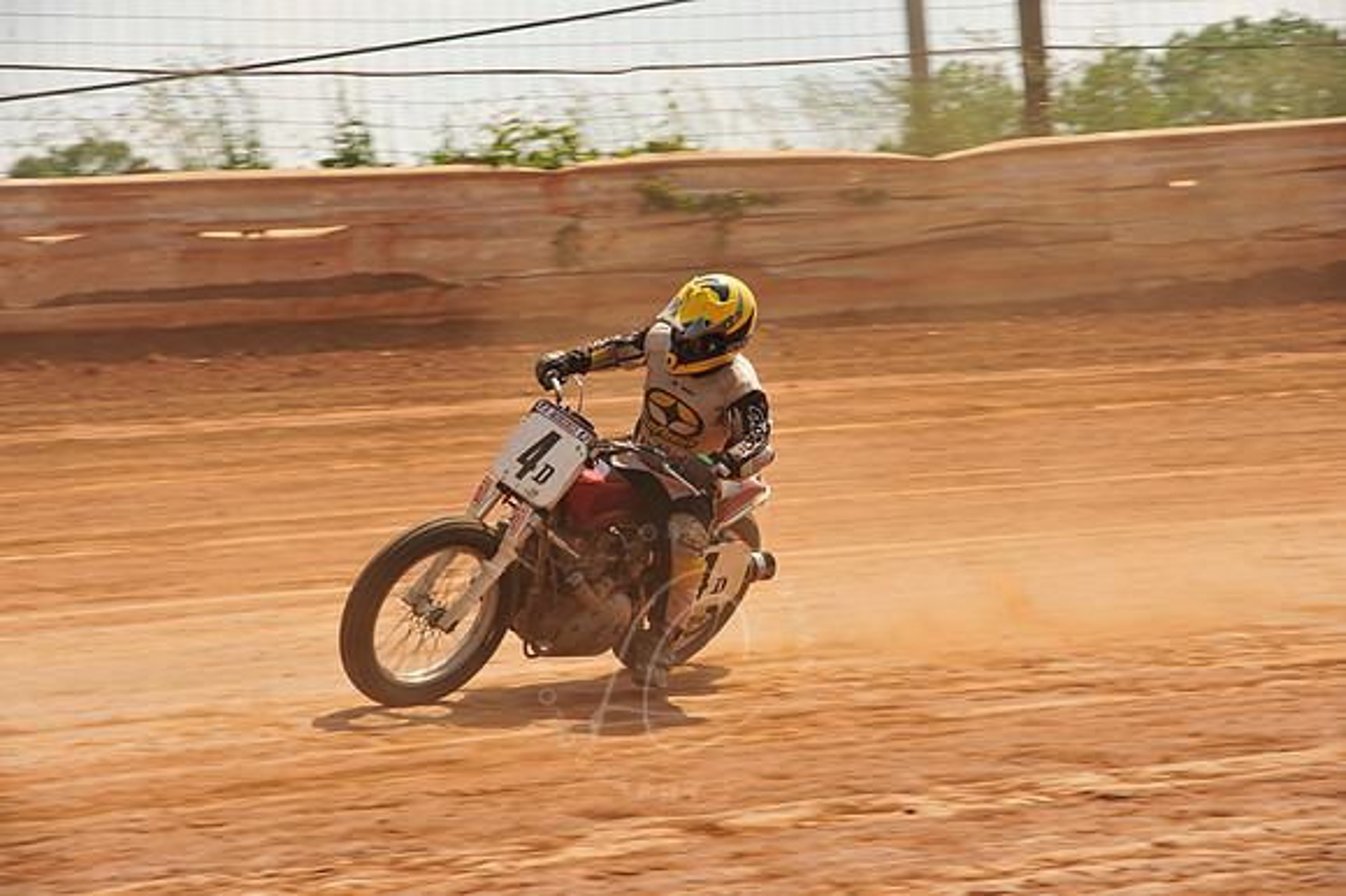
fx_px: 5792
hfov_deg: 13.3
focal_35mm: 155
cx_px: 673
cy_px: 448
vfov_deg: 8.8
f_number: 10
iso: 200
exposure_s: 1/400
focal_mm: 155
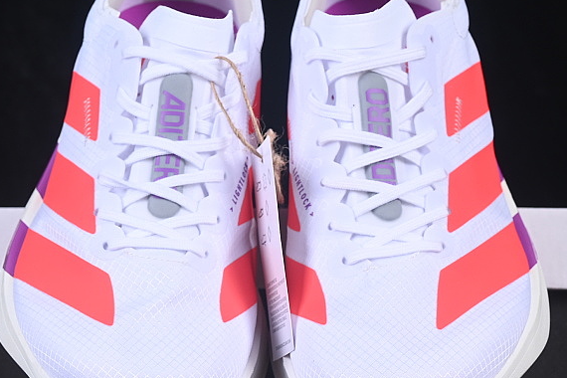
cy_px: 224
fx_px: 2236
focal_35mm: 142
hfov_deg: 14.4
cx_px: 269
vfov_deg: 9.7
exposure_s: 1/80
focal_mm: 50
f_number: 8
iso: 160
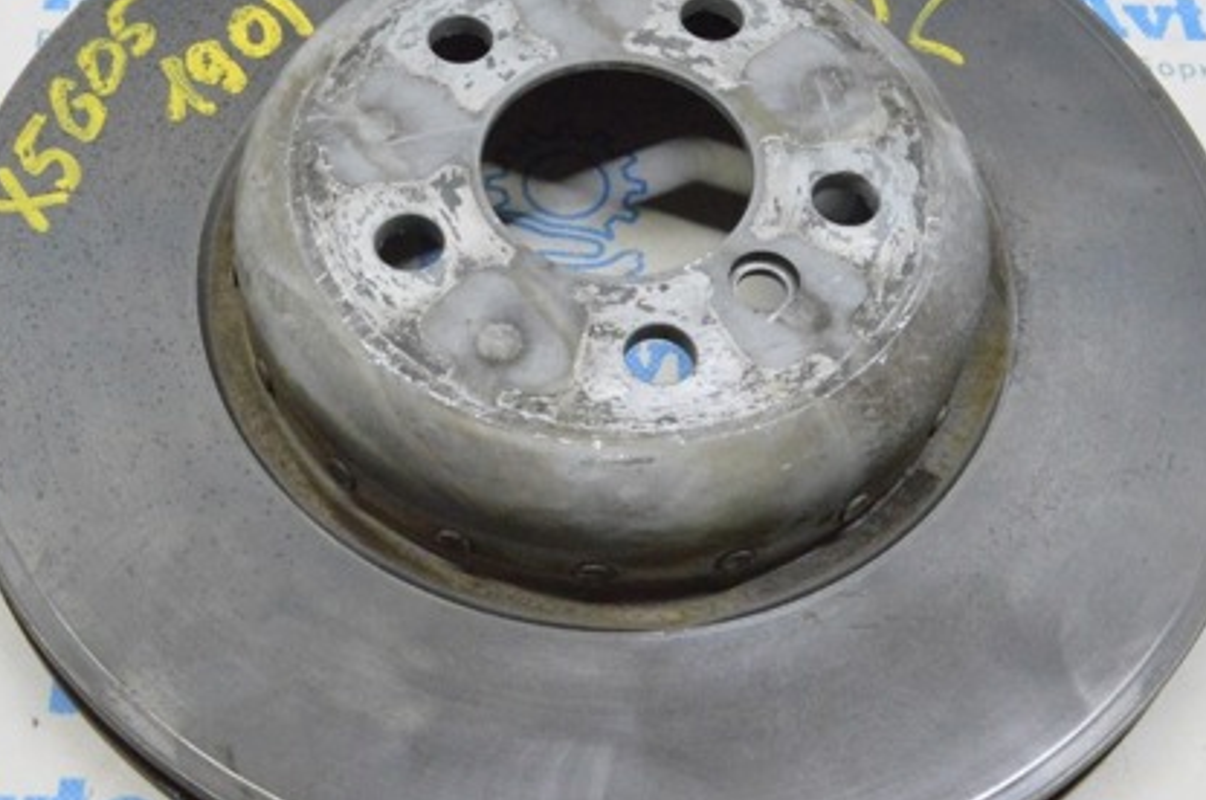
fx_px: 2007
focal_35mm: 60
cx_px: 522
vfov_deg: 22.5
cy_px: 286
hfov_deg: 33.4
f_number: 20
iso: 6400
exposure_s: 1/20
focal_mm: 26
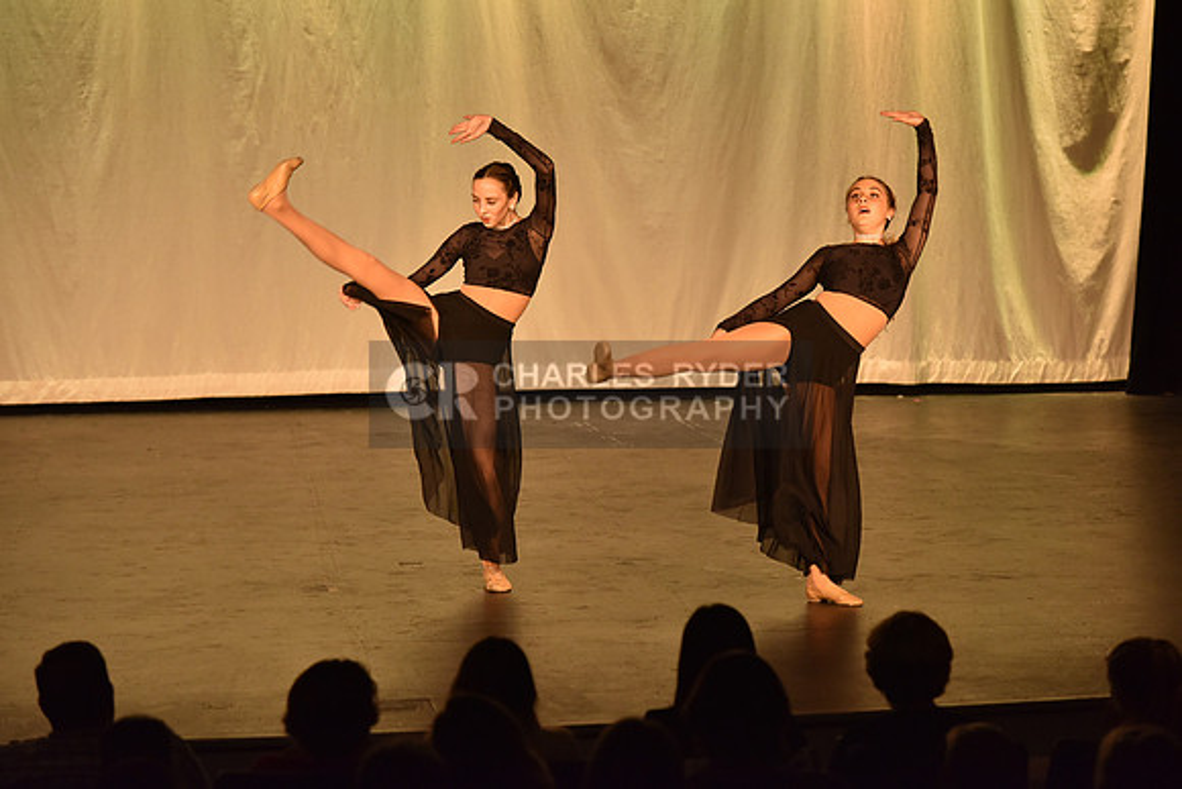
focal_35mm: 140
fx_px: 4598
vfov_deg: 9.8
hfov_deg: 14.7
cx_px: 591
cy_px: 394
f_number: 4.5
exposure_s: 1/250
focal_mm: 140
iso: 2000
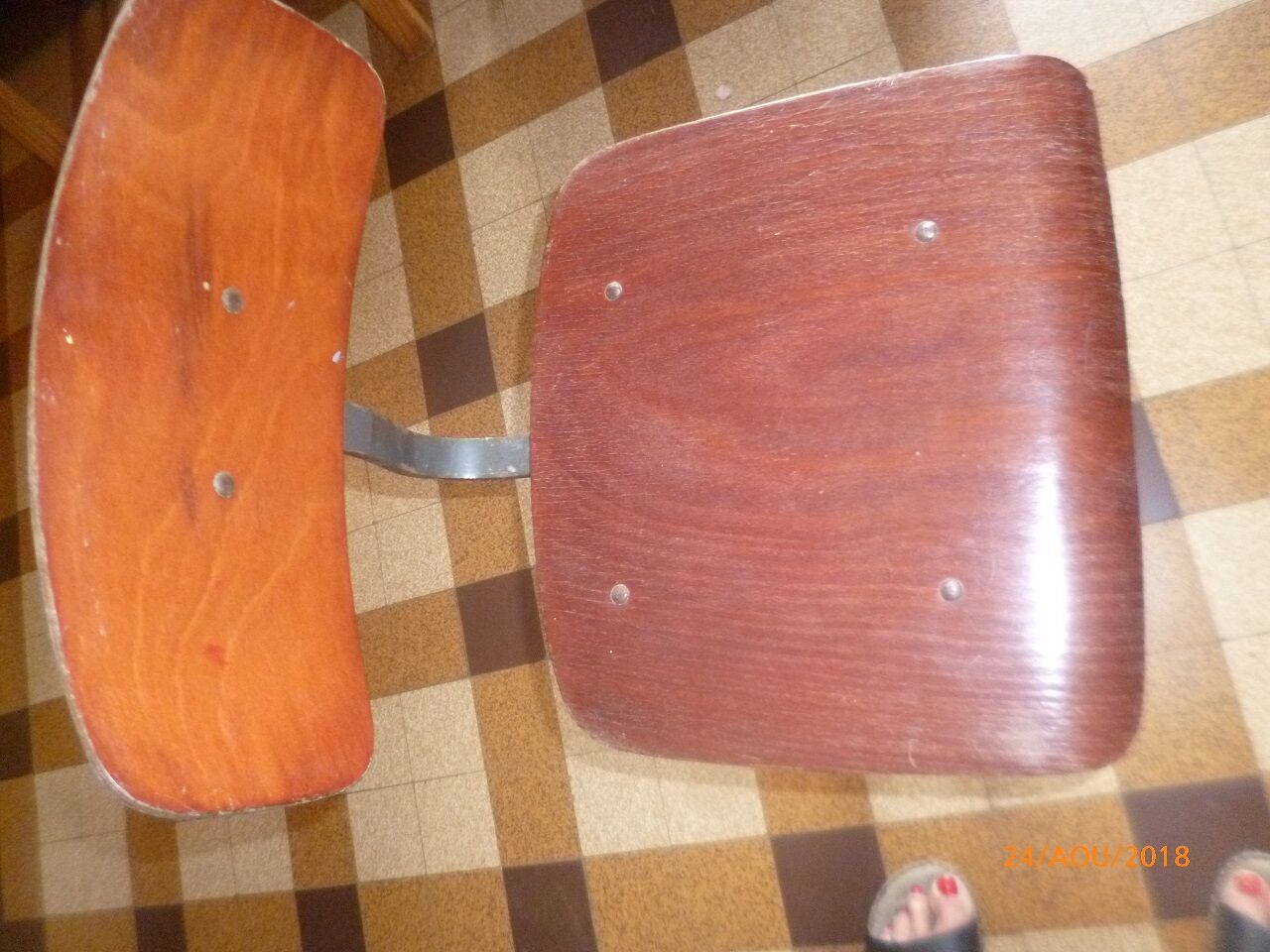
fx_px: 881
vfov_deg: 56.8
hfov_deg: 71.6
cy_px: 476
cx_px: 635
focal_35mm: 24
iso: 400
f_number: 2.5
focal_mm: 4.3
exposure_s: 1/60
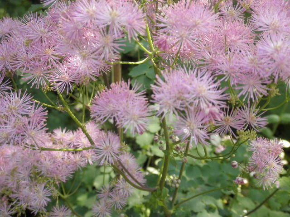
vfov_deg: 32.9
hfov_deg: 42.9
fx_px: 369
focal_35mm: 44
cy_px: 108
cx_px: 145
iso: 160
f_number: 3.4
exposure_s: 1/80
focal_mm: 7.9
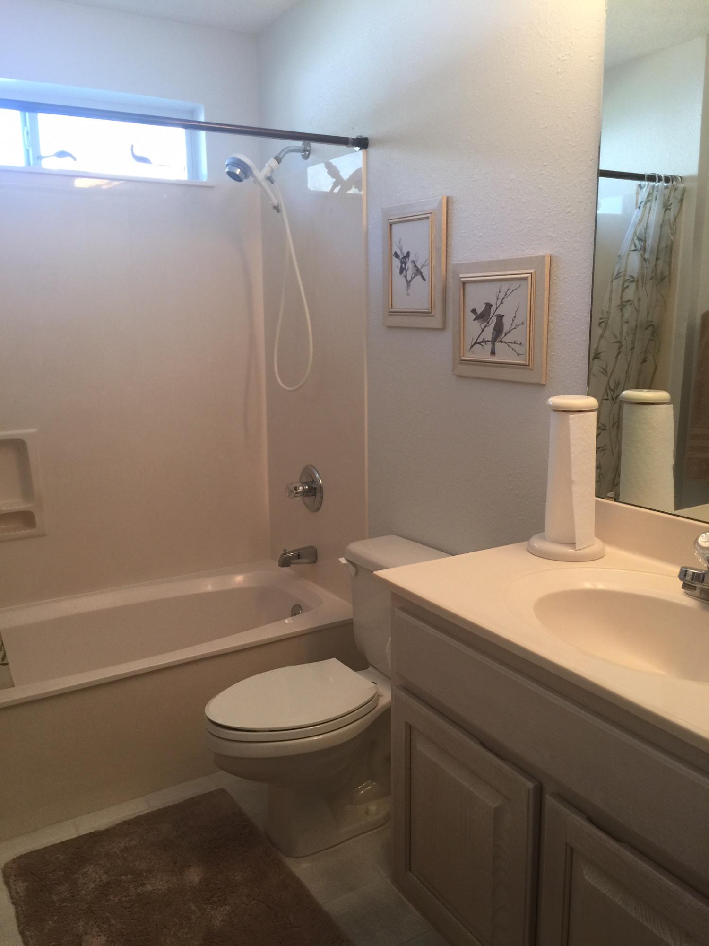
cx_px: 354
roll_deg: +0.9
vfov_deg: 61.7
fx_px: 792
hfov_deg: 48.2
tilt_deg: -8.9
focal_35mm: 29
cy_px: 473
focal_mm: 4.15
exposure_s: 1/30
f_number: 2.2
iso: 32
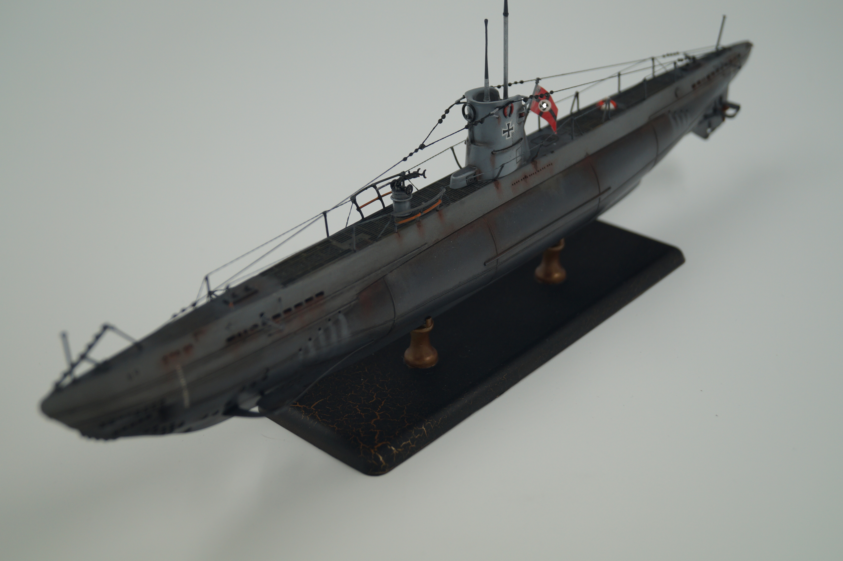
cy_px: 280
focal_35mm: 52
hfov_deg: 37.9
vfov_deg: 25.7
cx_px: 422
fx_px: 1229
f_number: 5
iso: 200
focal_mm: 35
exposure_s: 1/160
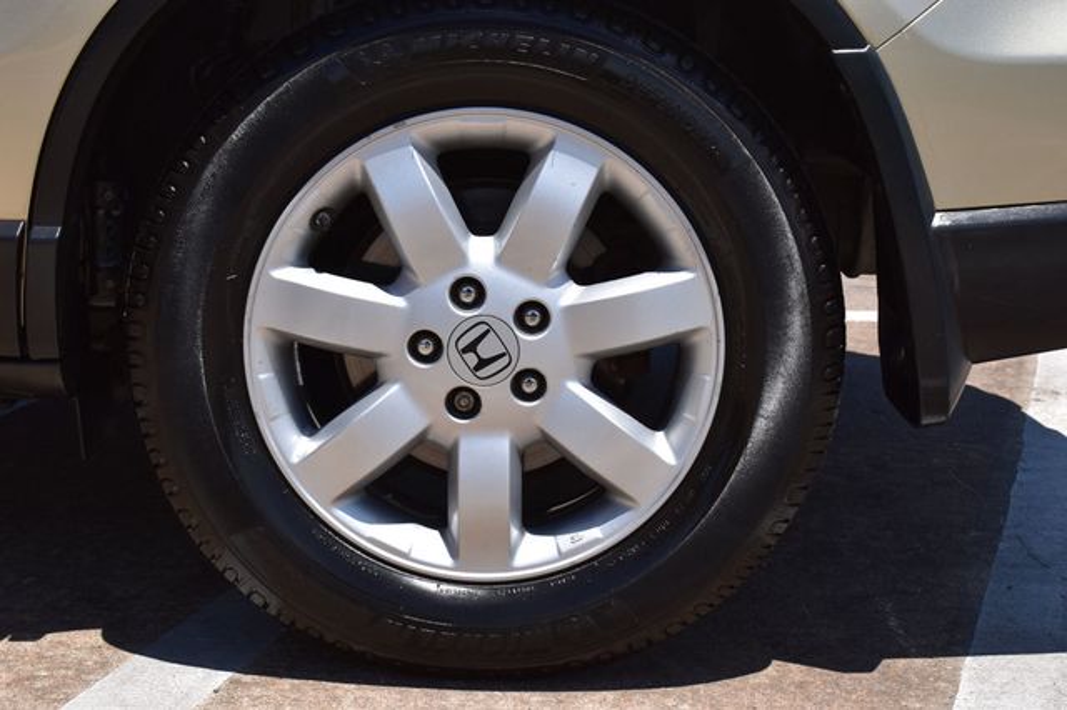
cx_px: 534
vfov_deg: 22.6
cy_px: 355
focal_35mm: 60
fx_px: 1777
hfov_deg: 33.4
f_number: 11
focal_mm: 40
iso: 280
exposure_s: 1/500
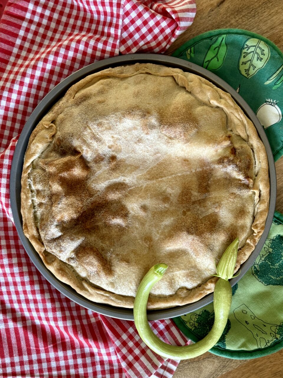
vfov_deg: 39.7
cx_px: 142
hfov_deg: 30.3
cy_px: 189
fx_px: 523
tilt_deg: -87.8
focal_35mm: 48
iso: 100
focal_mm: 6.76
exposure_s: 1/60
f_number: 1.78
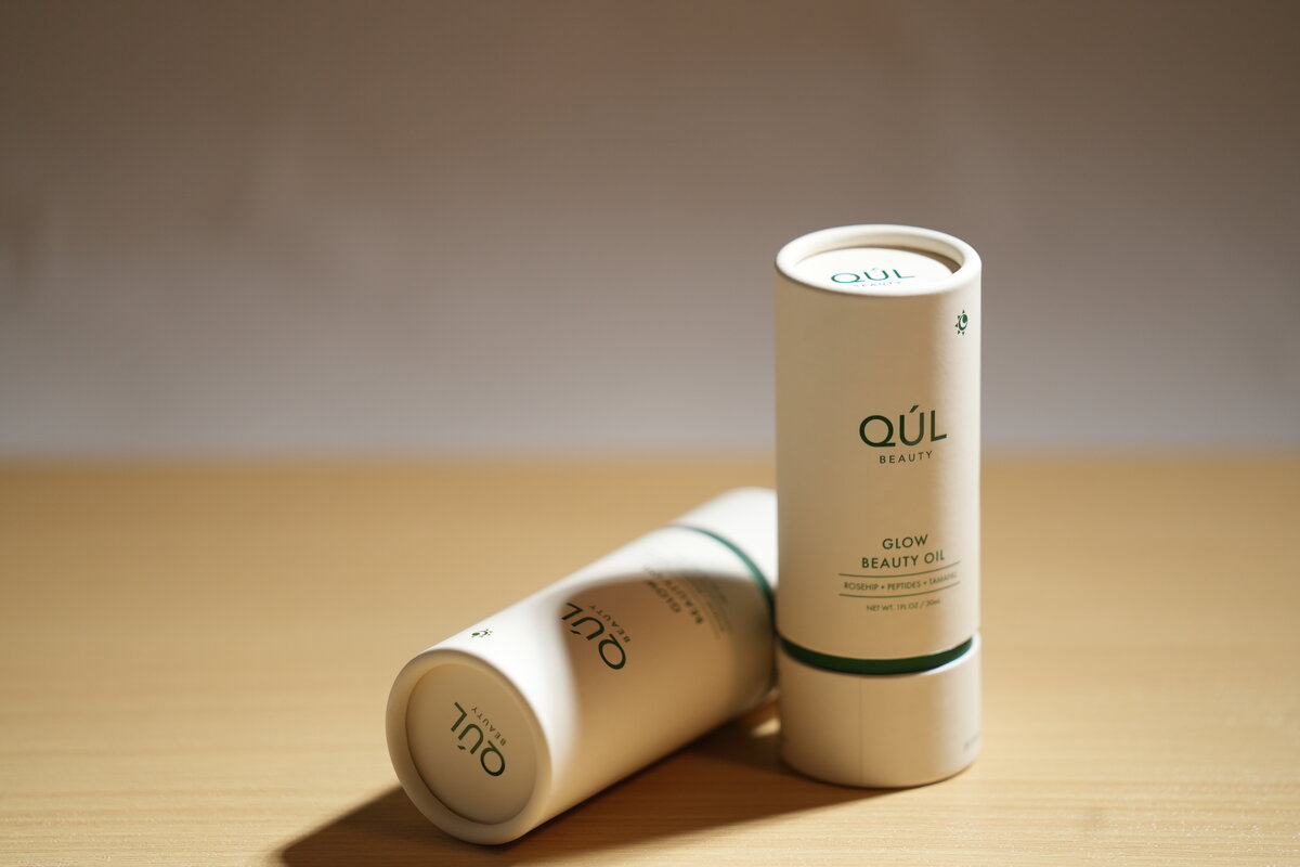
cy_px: 434
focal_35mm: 187
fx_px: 6752
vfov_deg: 7.3
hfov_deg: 11.0
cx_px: 650
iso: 640
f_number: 2.8
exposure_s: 1/1600
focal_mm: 187
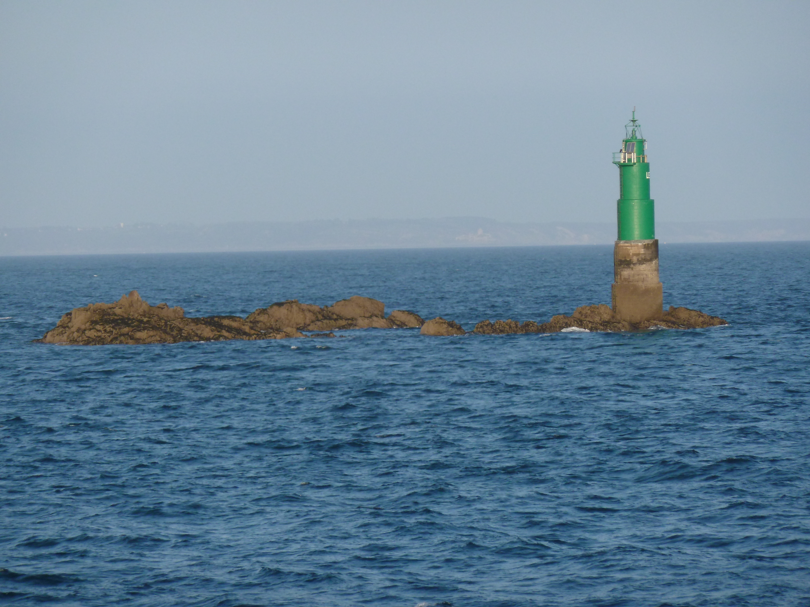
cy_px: 304
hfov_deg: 8.8
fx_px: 5265
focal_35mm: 225
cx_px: 405
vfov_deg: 6.6
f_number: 4.6
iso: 160
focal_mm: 37
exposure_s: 1/640
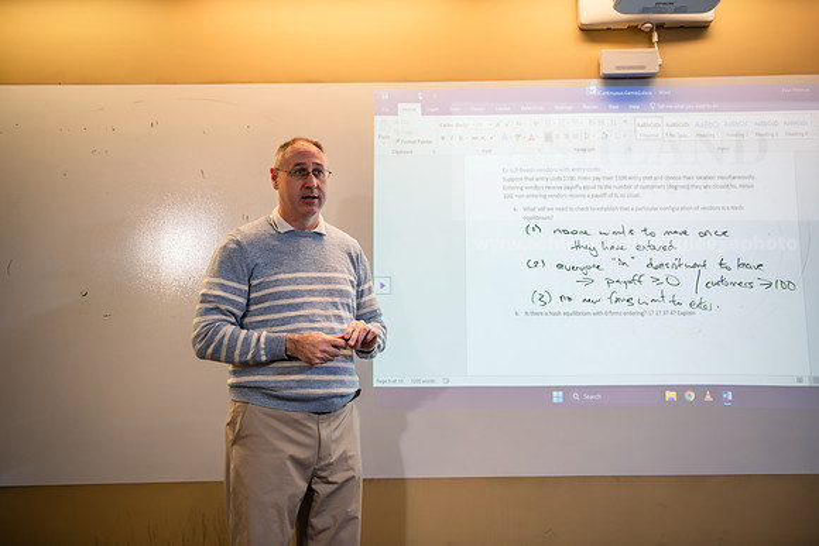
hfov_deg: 50.7
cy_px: 273
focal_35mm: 38
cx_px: 410
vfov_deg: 35.1
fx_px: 865
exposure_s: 1/160
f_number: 3.2
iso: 500
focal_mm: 38
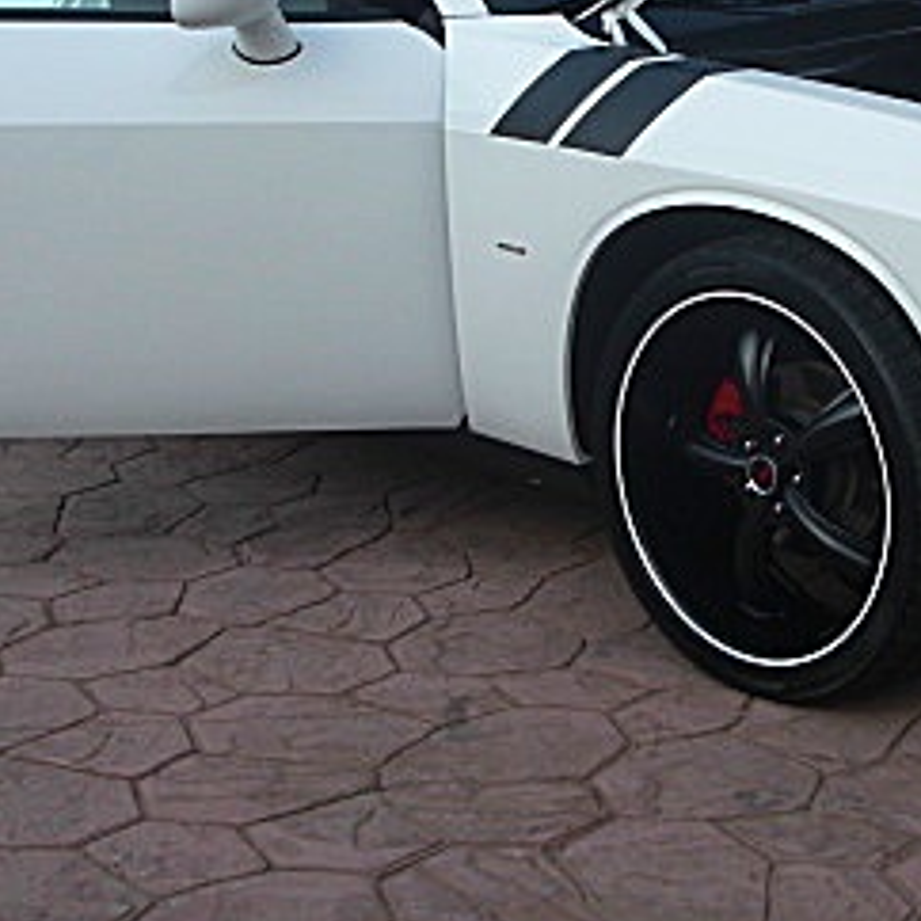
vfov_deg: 20.5
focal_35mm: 84
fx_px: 2529
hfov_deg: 20.5
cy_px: 232
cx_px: 662
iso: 50
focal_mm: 6.3
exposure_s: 1/250
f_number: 2.8
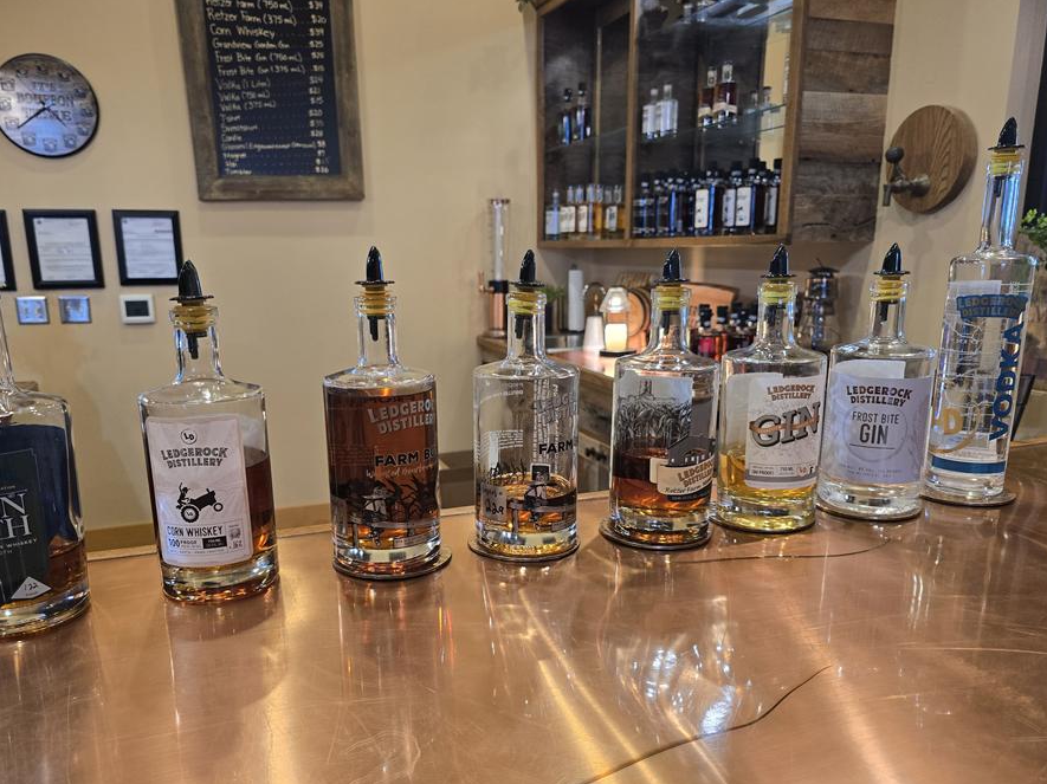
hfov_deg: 67.3
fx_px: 786
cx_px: 495
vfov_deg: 52.9
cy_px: 439
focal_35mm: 26
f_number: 1.7
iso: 250
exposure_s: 1/120
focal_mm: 6.3
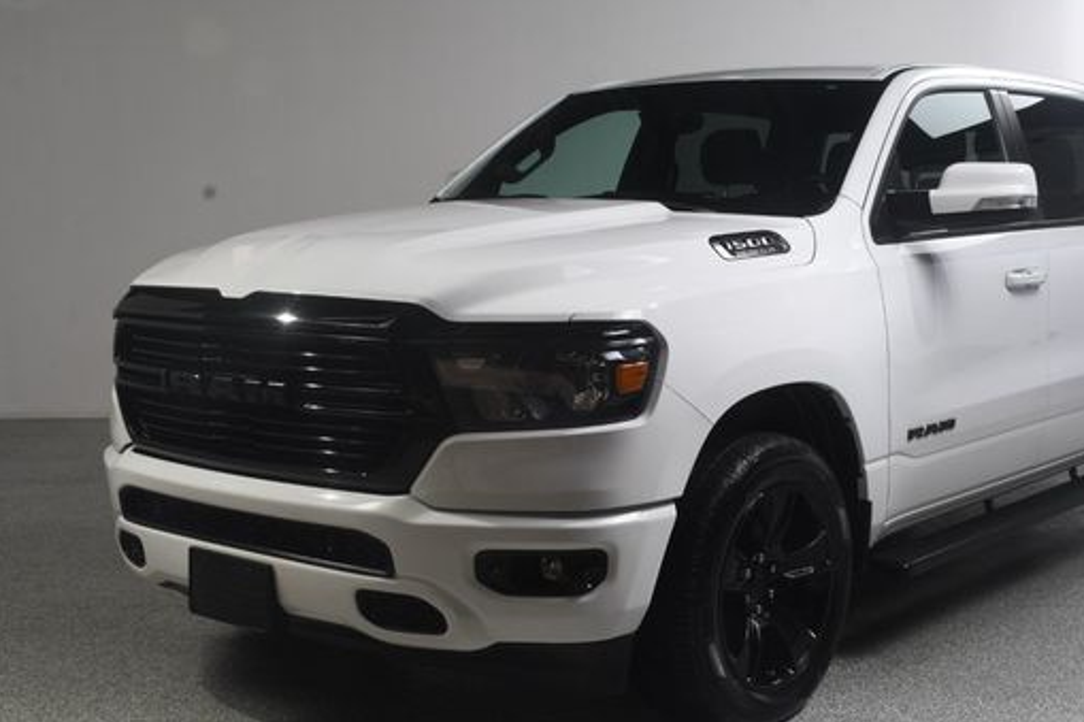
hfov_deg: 40.1
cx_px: 675
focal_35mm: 49
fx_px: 1475
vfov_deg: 27.5
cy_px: 396
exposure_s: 1/160
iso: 100
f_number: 13
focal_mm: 26
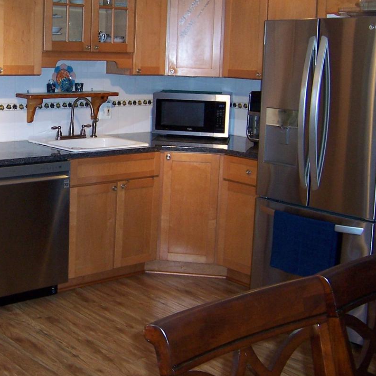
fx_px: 651
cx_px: 48
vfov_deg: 32.0
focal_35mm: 53
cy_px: 134
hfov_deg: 30.9
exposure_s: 1/60
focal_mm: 5.5
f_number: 2.8
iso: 140
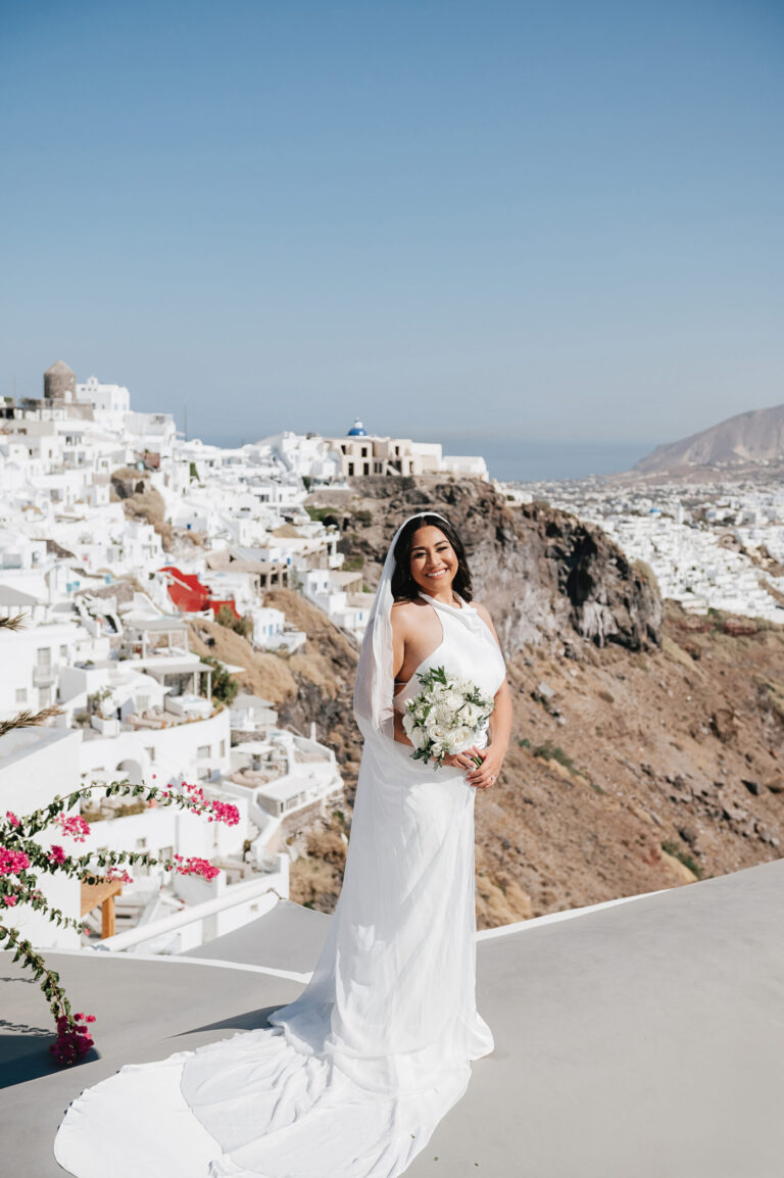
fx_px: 1308
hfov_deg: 33.4
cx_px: 392
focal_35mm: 40
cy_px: 589
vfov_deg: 48.5
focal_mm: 40
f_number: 4
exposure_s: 1/4000
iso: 100
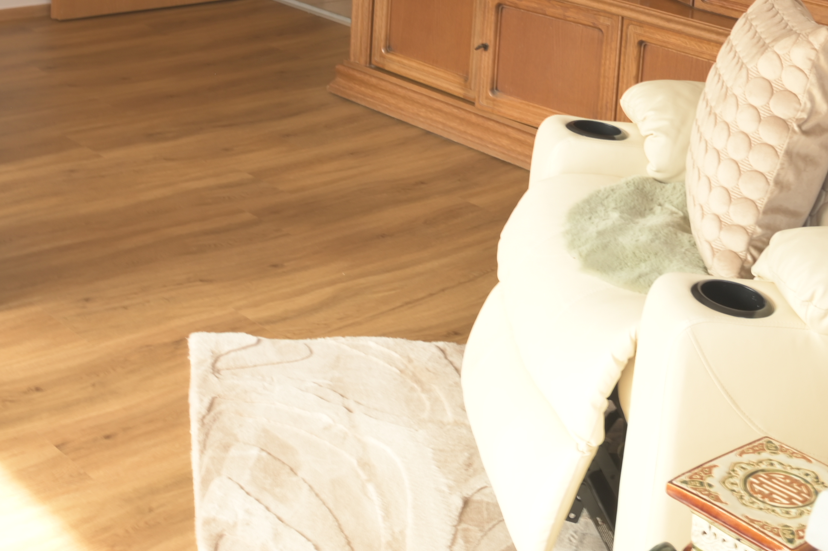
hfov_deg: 29.9
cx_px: 175
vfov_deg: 19.1
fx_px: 1517
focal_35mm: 66
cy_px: -160
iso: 125
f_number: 9
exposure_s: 1/5
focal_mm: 24
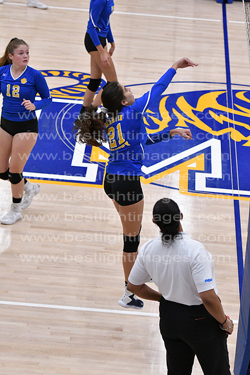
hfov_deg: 8.7
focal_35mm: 158
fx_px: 1640
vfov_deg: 13.0
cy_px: 188
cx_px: 125
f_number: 3.2
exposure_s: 1/1250
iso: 6400
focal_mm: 105
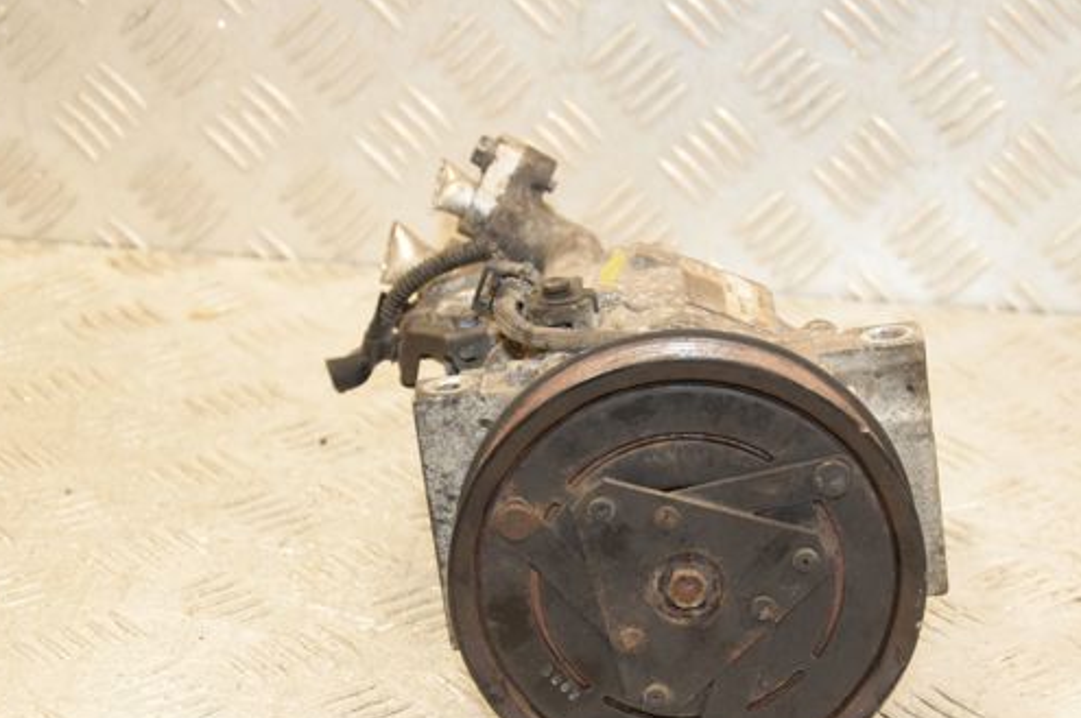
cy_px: 443
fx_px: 2910
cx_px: 670
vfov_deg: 14.1
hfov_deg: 21.0
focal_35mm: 97
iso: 1600
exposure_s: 1/160
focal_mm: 50
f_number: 5.6
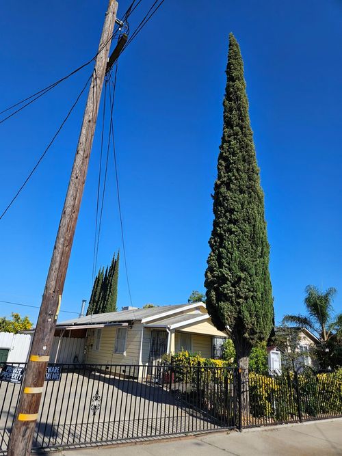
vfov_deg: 73.9
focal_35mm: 23
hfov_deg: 58.9
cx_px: 171
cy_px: 228
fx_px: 303
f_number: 1.8
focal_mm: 5.4
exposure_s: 1/1844
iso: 25
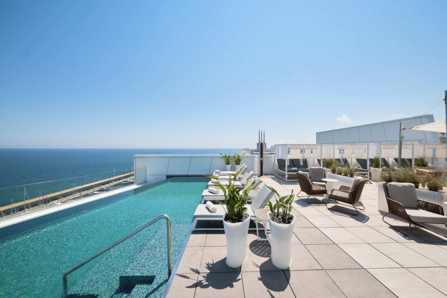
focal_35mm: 12
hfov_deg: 112.6
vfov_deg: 90.0
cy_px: 149
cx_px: 224
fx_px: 149
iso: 160
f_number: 10
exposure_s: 1/250
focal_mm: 8
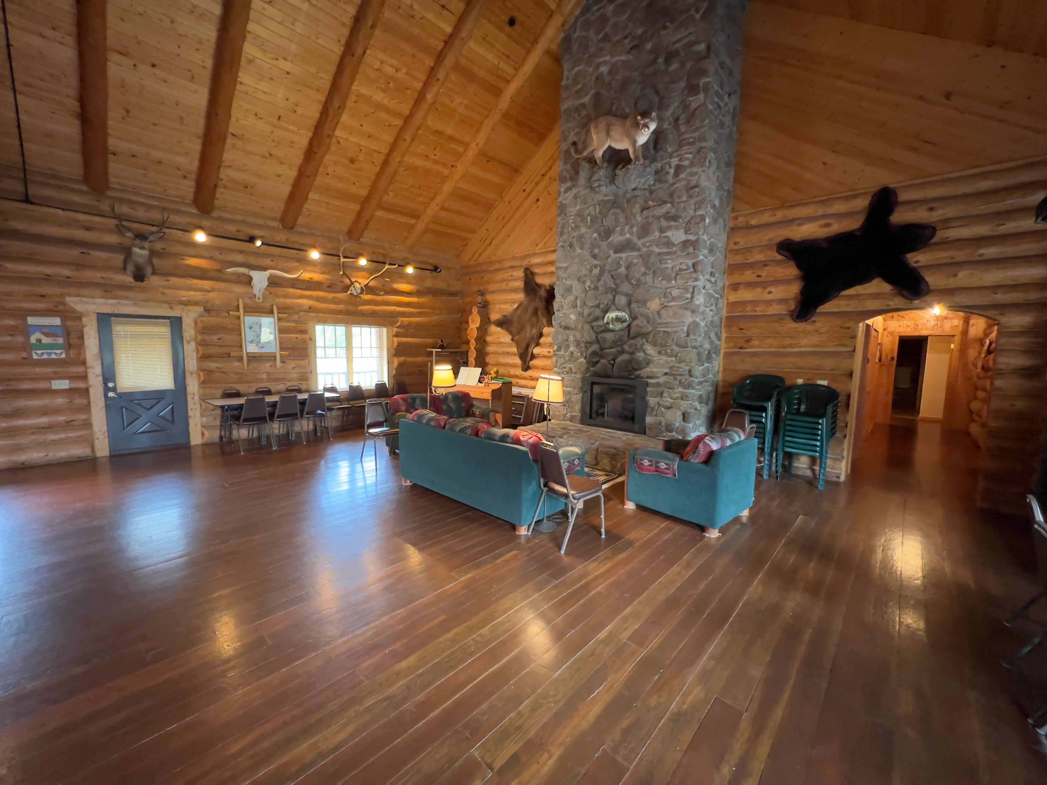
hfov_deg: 106.2
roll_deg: -0.9
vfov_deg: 89.9
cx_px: 524
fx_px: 393
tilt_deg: -6.1
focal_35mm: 13
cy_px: 392
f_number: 1.8
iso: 800
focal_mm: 1.57
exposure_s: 1/40
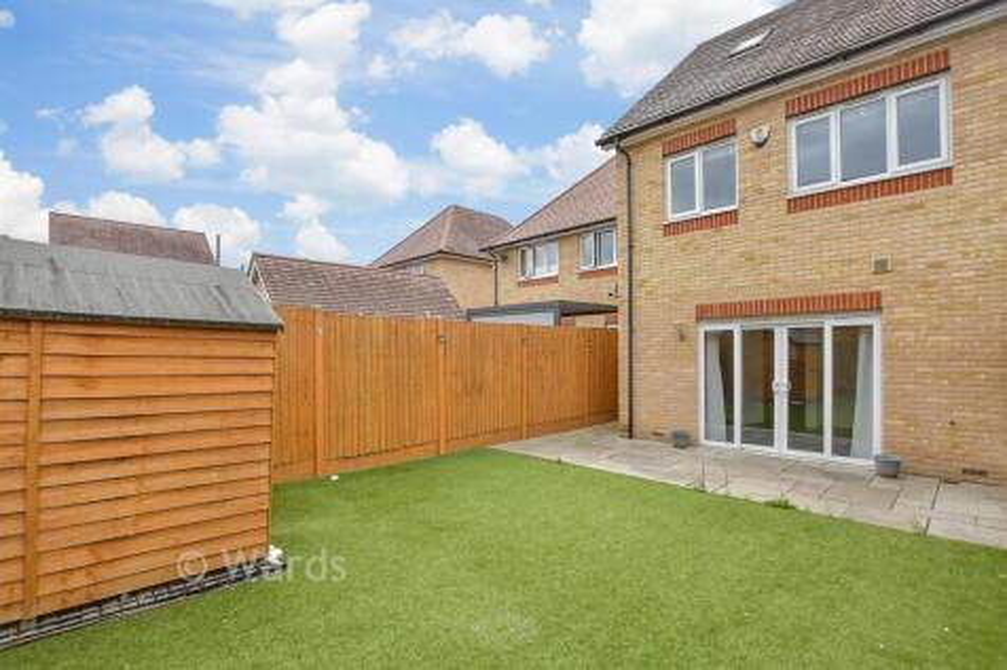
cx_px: 504
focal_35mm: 15
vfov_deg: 77.3
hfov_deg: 100.4
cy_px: 335
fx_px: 419
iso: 320
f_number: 8
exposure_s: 1/400
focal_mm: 10
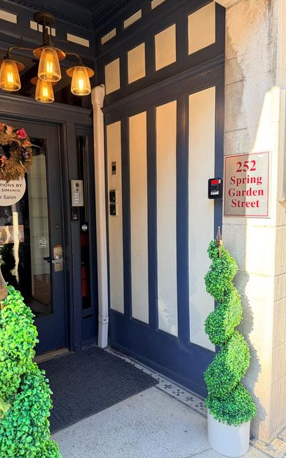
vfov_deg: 70.4
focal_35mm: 26
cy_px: 228
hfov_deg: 47.5
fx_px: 324
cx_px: 123
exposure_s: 1/178
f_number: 1.78
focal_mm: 6.76
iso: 80
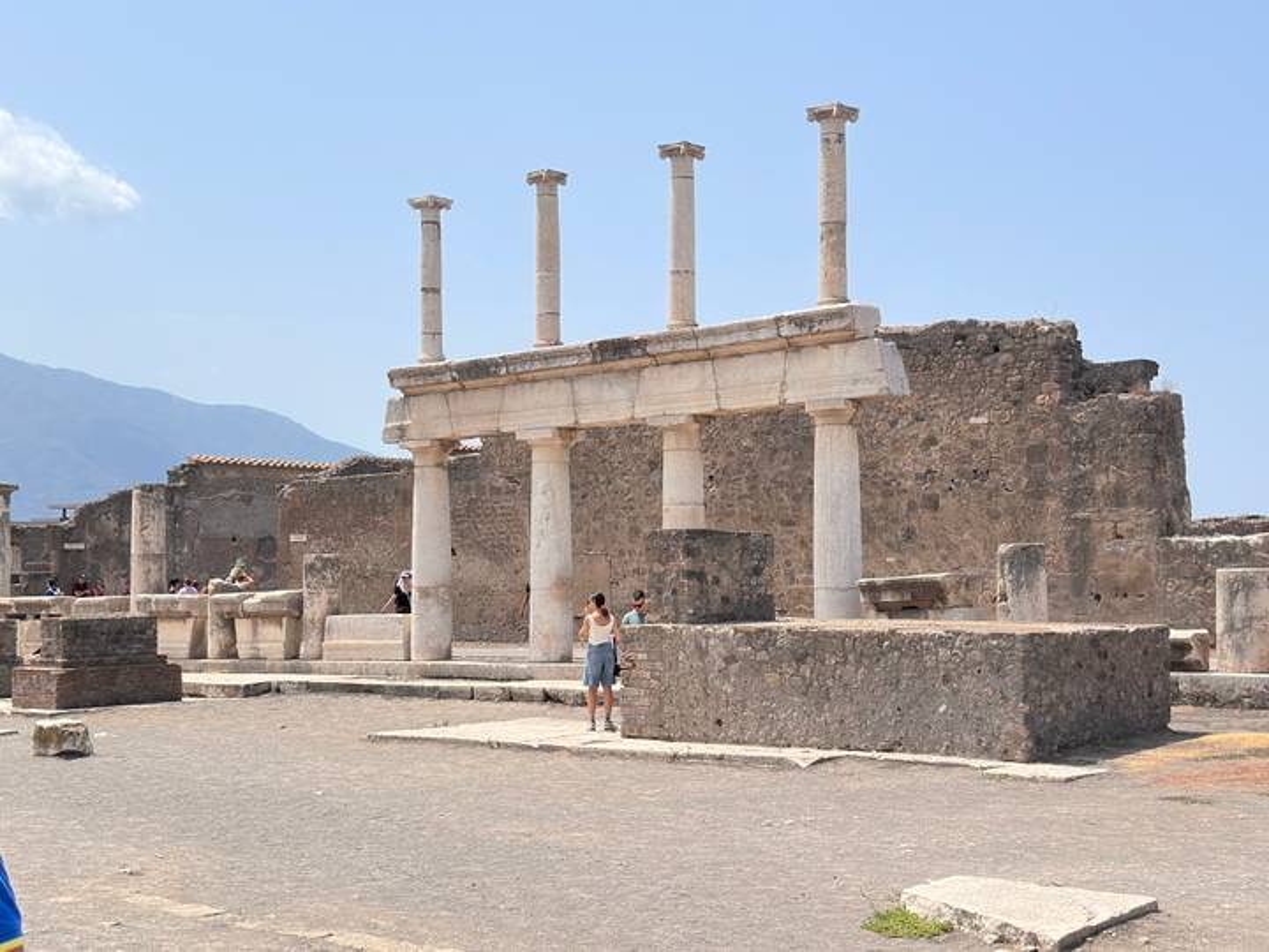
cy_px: 476
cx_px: 634
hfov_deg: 39.7
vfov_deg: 30.3
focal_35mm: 48
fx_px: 1760
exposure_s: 1/5376
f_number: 1.78
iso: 100
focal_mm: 6.86
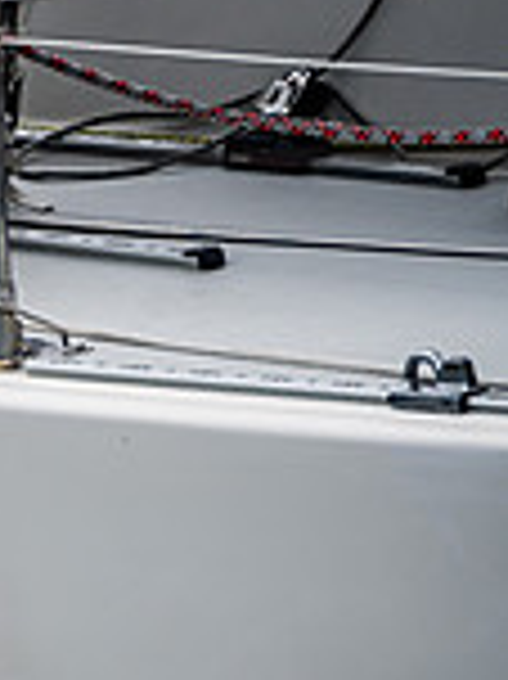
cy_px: 263
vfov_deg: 2.1
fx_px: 18870
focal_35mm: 963
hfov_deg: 1.5
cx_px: -787
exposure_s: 1/2000
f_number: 8
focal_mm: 260
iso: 640
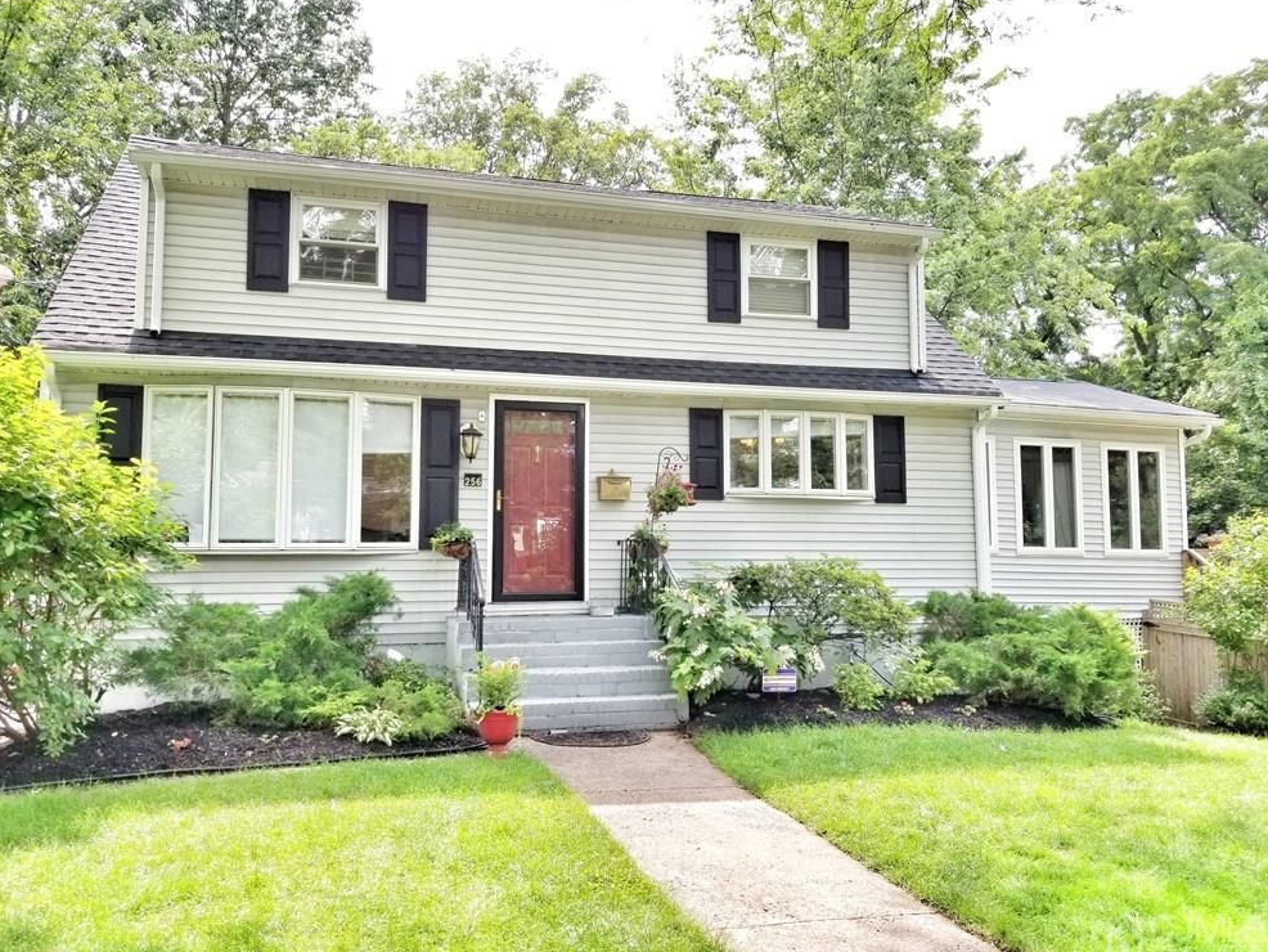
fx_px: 989
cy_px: 479
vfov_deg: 51.4
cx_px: 621
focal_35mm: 27
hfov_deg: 65.3
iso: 50
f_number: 1.7
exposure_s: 1/338
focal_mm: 4.25
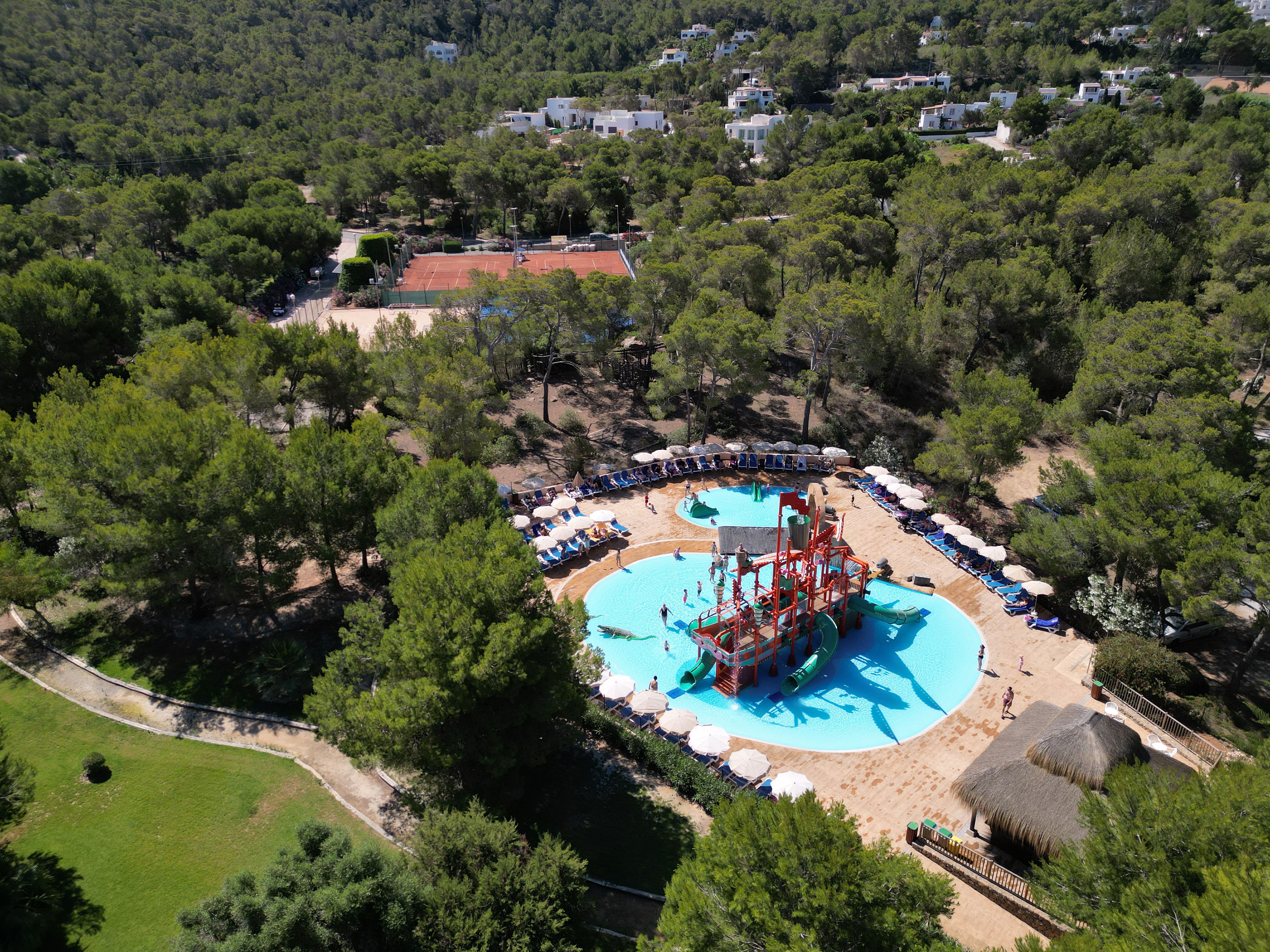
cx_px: 635
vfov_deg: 56.8
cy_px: 476
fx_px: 881
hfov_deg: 71.6
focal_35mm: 24
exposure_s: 1/3000
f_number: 1.7
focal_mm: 6.72
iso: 100
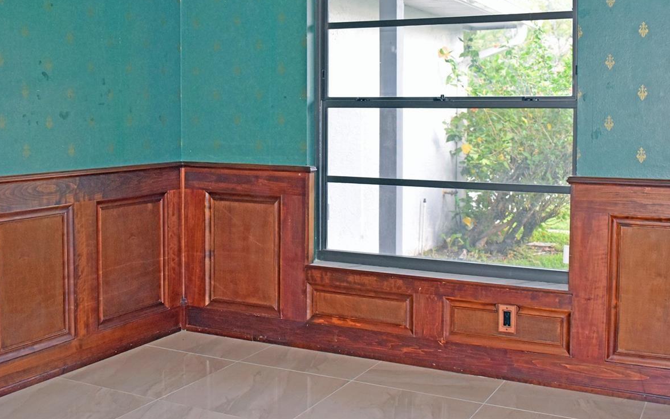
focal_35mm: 44
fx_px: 798
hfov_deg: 45.5
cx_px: 323
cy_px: 143
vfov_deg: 29.2
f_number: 3.8
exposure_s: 1/125
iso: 900
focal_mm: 21
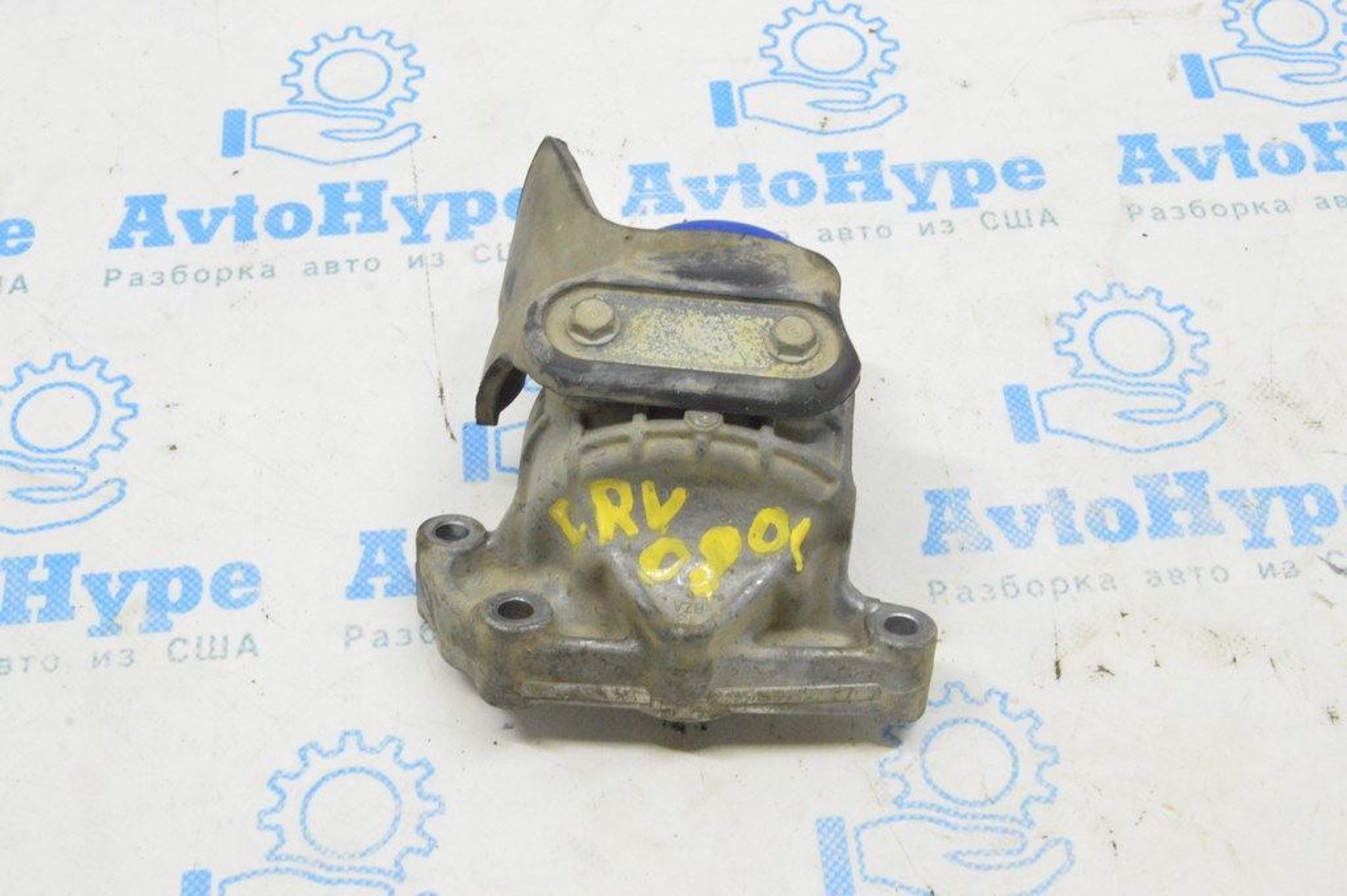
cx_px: 674
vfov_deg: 25.7
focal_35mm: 52
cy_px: 448
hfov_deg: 37.9
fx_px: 1963
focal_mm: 35
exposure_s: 1/15
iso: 6400
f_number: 20
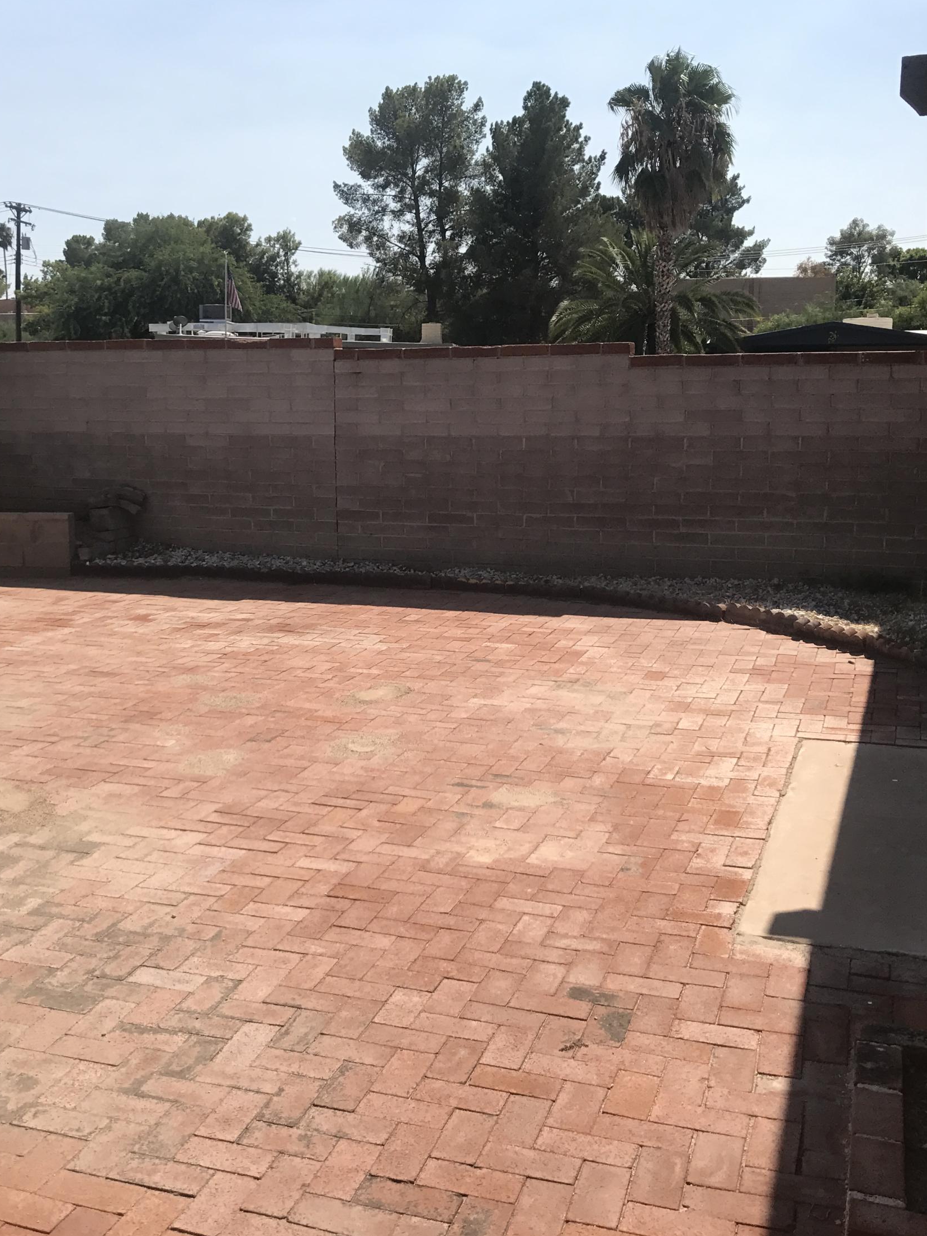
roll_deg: +0.1
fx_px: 1357
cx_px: 349
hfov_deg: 37.5
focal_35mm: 38
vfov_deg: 49.0
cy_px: 616
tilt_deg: -10.4
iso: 20
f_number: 1.8
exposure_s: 1/3690
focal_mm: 3.99
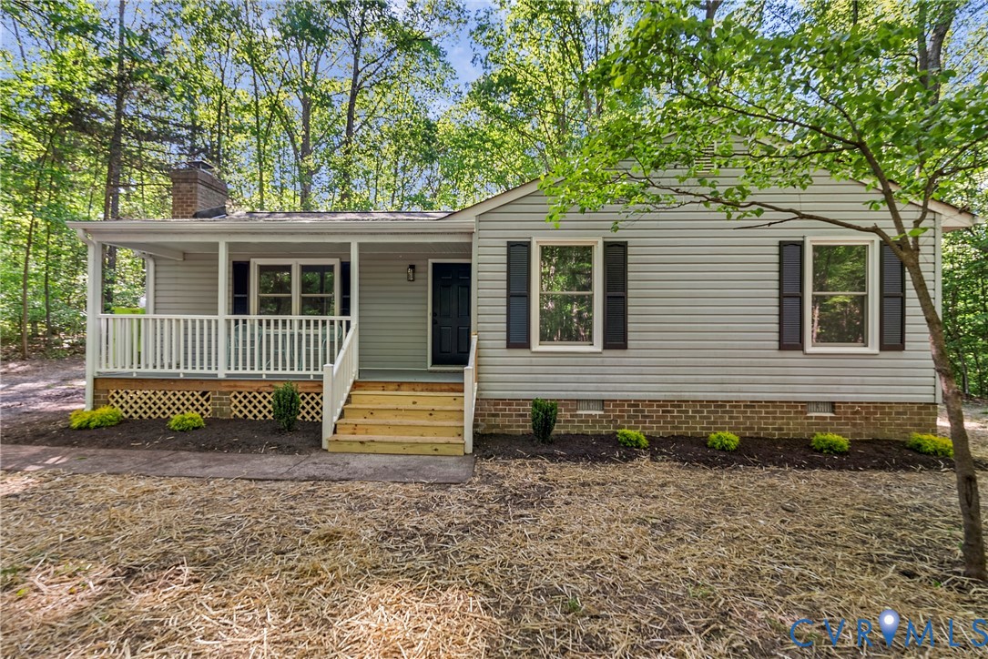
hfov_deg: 96.7
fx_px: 439
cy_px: 330
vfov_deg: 73.8
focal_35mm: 16
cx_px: 494
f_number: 8
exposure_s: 1/5
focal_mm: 16
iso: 100
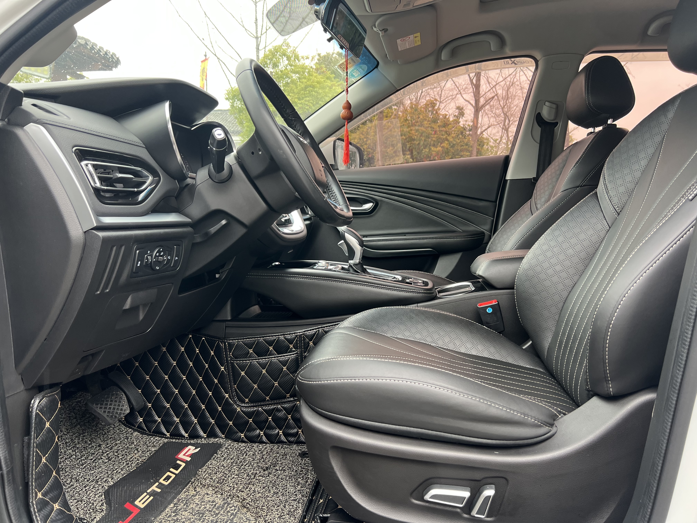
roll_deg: -0.1
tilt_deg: -5.4
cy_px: 262
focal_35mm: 26
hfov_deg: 67.3
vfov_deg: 53.1
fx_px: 524
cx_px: 348
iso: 125
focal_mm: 5.7
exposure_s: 1/121
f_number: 1.5
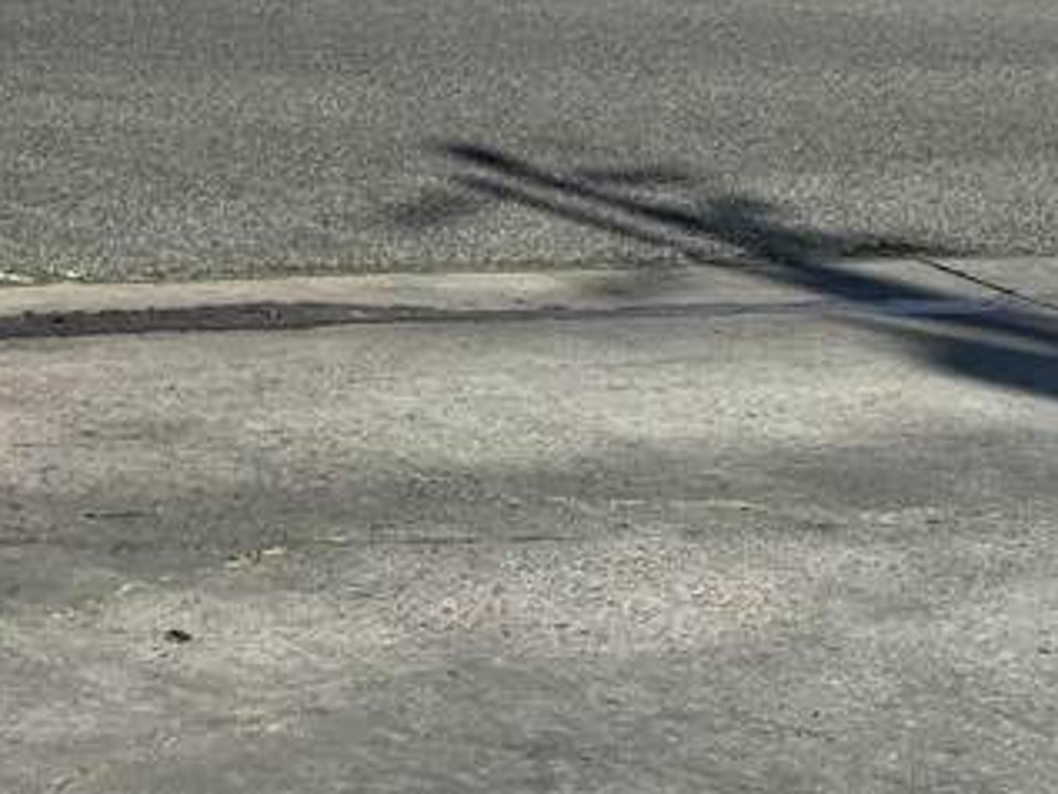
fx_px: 3088
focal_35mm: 101
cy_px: -517
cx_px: 73
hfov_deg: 19.0
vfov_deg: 13.5
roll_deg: -0.9
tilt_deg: +1.0
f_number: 1.6
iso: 32
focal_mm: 5.1
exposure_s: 1/5376
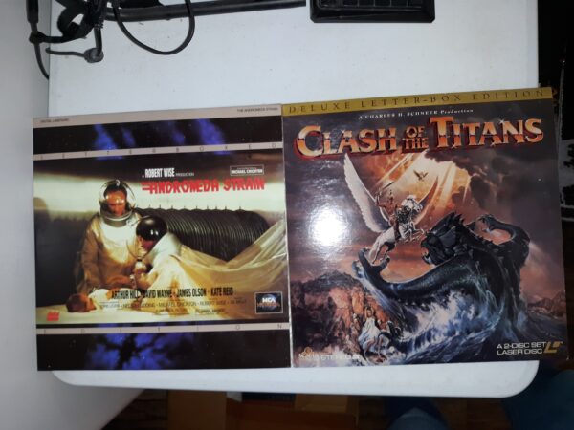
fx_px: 464
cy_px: 215
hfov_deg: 63.4
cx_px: 287
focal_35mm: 28
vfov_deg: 49.7
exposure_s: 1/40
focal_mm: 3.7
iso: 64
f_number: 1.7
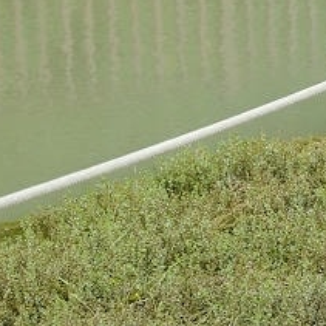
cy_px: 204
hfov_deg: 6.6
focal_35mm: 261
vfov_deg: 6.7
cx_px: 522
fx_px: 2781
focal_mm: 54
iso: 100
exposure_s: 1/160
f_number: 4
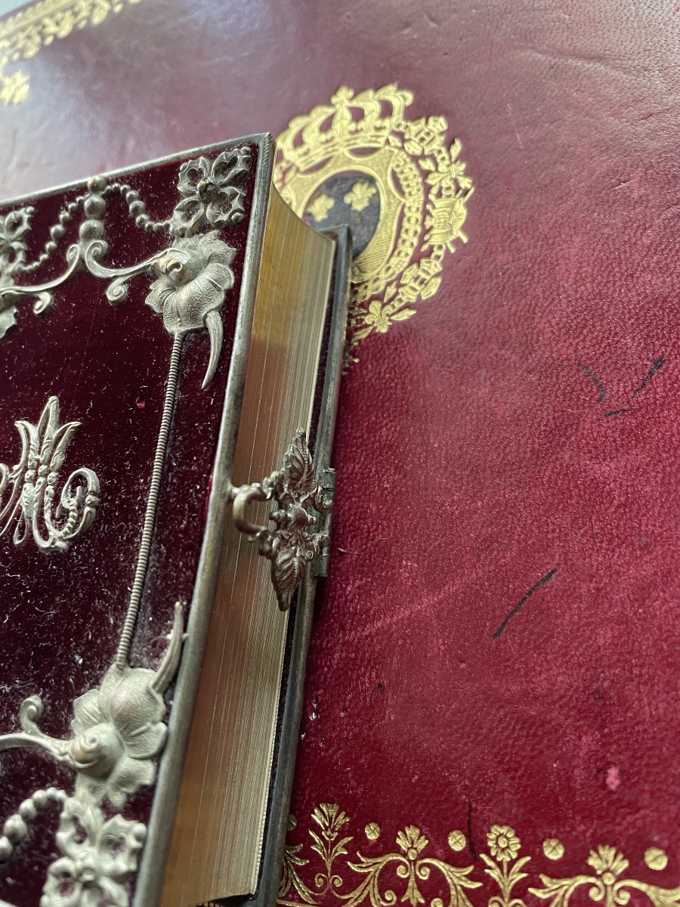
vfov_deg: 67.3
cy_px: 454
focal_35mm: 26
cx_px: 340
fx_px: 681
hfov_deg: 53.1
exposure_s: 1/60
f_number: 1.6
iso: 320
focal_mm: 4.2
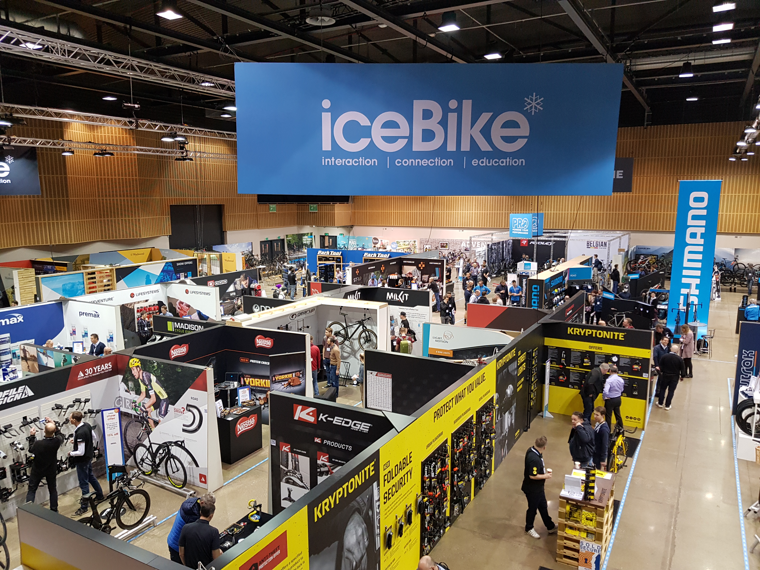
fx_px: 571
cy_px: 285
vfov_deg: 53.1
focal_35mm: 26
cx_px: 380
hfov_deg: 67.3
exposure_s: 1/50
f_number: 1.7
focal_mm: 4.2
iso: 160
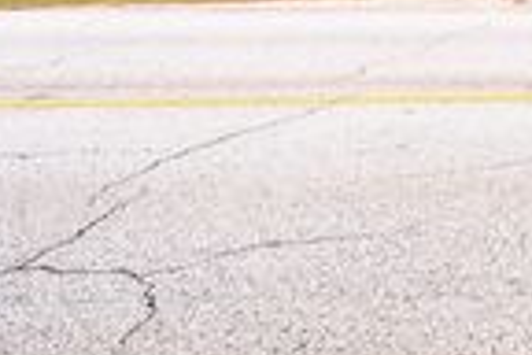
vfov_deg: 20.9
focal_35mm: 52
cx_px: 757
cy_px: -216
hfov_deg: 28.2
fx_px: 768
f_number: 10
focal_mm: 10
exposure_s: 1/125
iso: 100
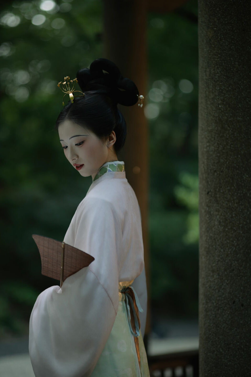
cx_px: 126
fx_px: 889
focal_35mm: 85
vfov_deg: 23.9
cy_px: 188
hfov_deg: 16.1
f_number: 1.8
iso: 100
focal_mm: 85
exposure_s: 1/40
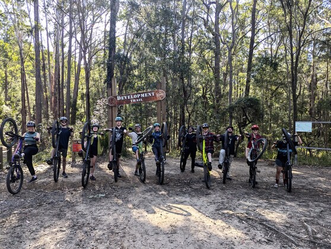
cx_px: 166
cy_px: 124
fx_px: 230
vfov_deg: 56.9
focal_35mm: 24
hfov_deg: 71.5
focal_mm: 6.81
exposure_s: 1/238
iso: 60
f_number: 1.85
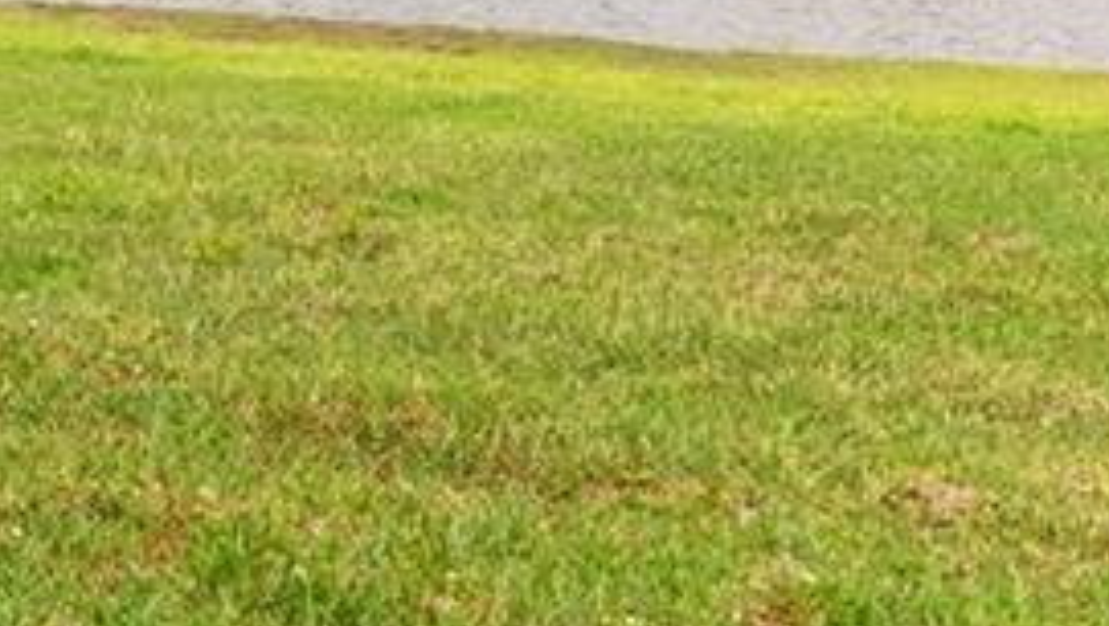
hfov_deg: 18.2
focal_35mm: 105
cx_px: -532
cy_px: -295
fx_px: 3090
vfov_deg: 11.1
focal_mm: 17
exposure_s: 1/13
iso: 100
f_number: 8
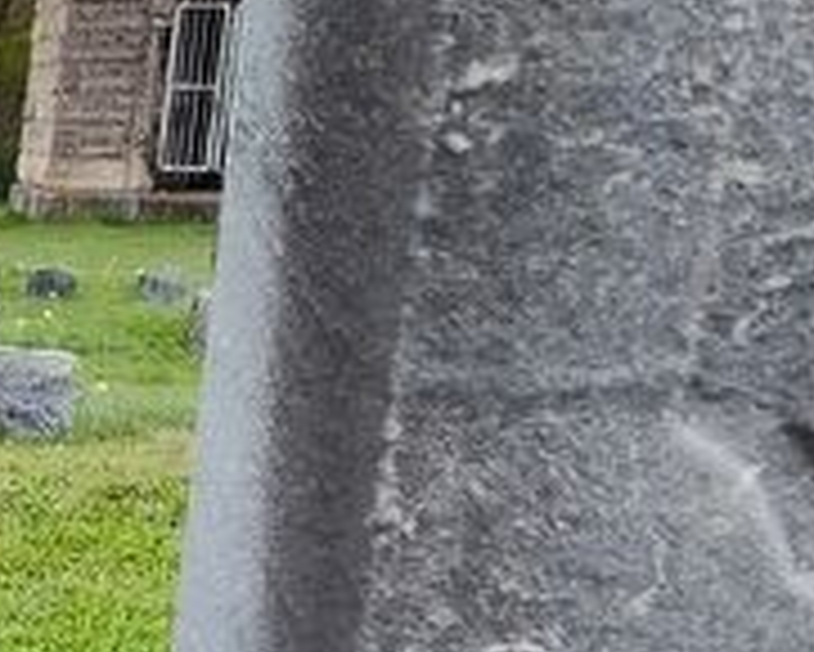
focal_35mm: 99
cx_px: -576
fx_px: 2386
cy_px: 1102
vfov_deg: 14.1
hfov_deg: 16.7
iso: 111
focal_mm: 5.56
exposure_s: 1/200
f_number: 1.8
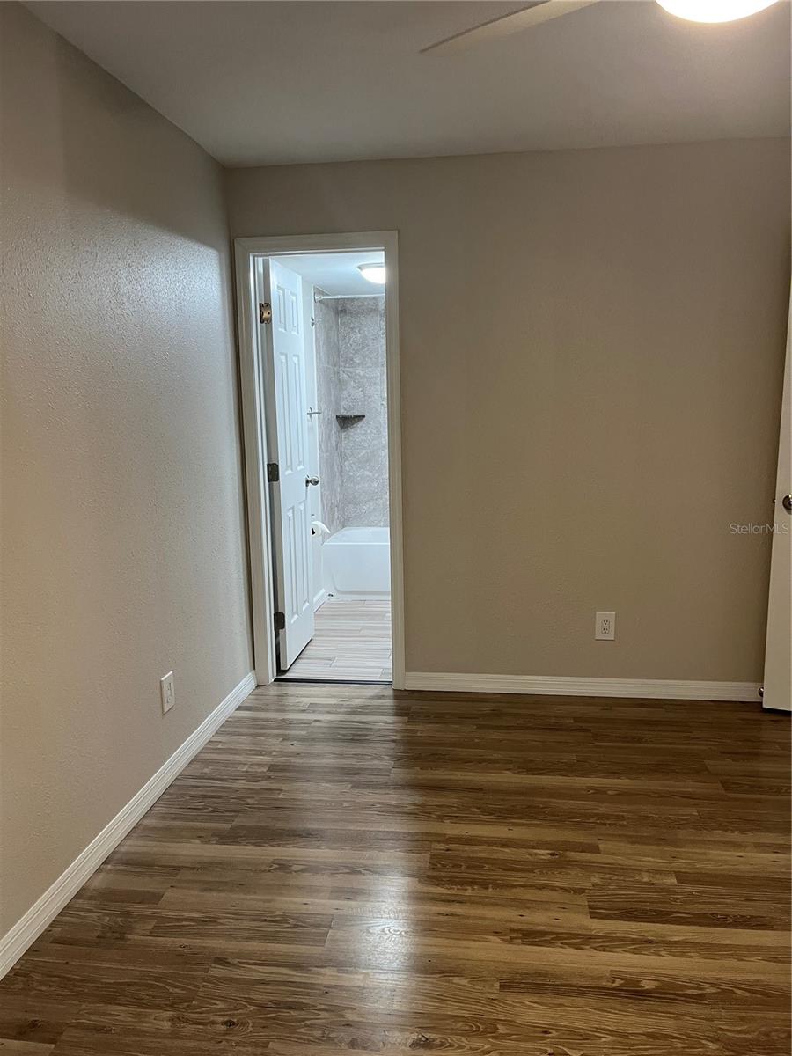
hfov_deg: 53.1
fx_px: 793
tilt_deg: -9.0
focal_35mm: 26
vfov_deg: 67.3
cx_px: 396
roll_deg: +1.2
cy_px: 528
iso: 160
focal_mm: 5.1
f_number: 1.6
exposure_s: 1/60
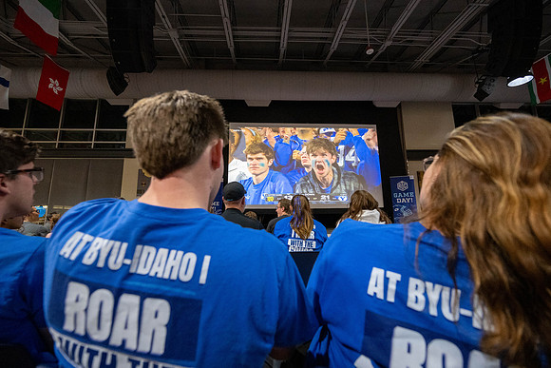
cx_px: 276
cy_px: 184
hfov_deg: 101.4
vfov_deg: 78.4
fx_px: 225
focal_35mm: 15
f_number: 4
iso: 6400
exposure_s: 1/250
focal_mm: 14
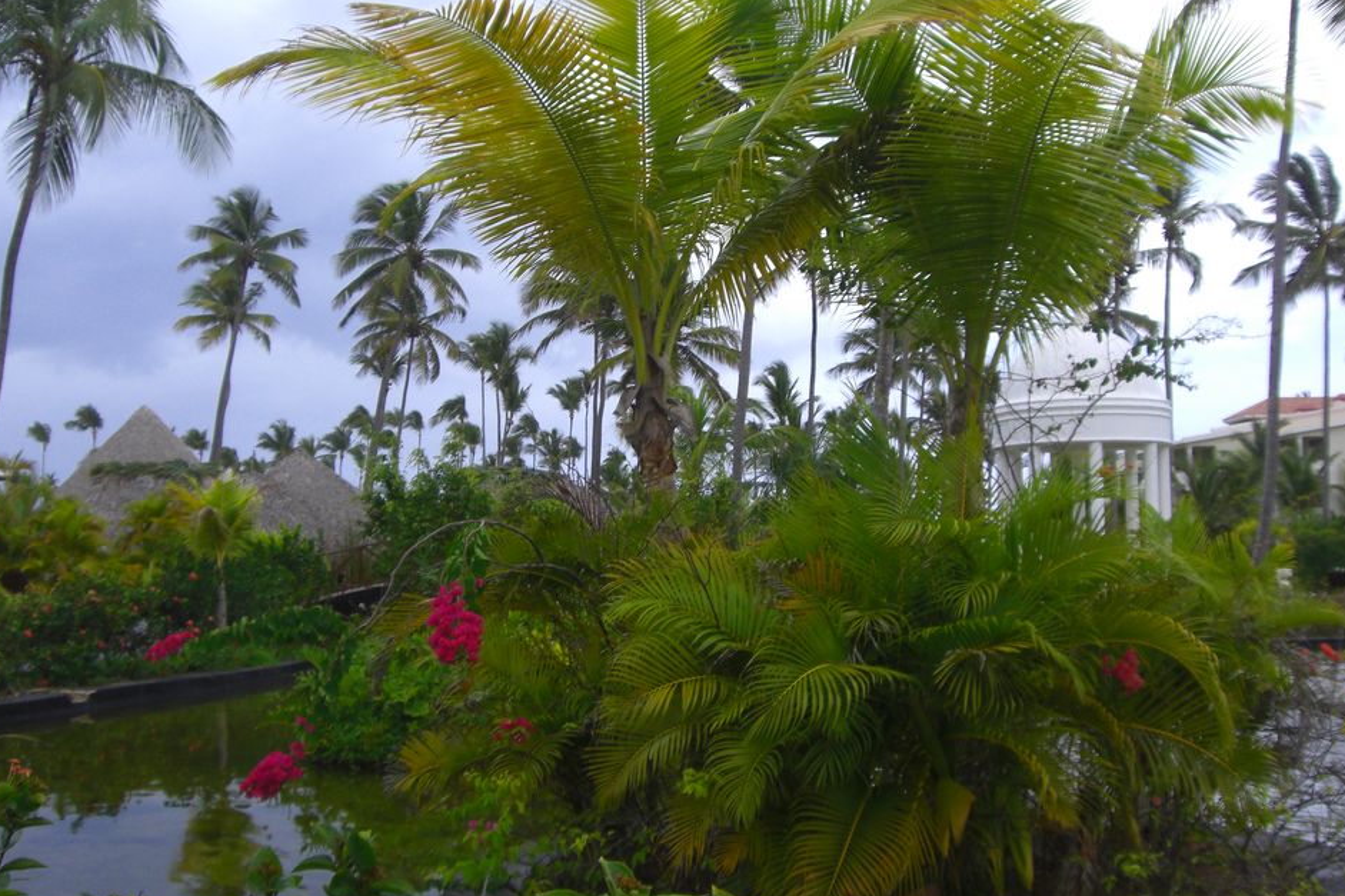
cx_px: 669
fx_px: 1606
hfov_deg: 45.4
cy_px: 409
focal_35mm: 43
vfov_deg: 31.2
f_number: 8
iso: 100
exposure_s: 1/125
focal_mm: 6.2
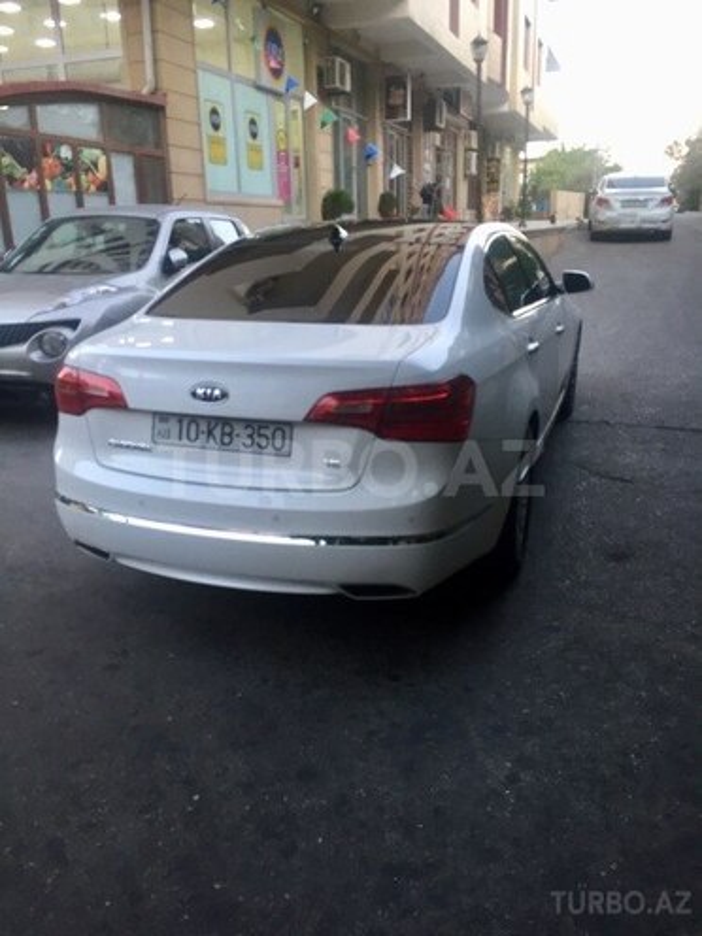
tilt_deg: -11.2
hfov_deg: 48.2
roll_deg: +0.5
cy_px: 468
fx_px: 784
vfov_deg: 61.7
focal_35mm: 29
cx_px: 351
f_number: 2.2
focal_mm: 4.15
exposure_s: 1/33
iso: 80
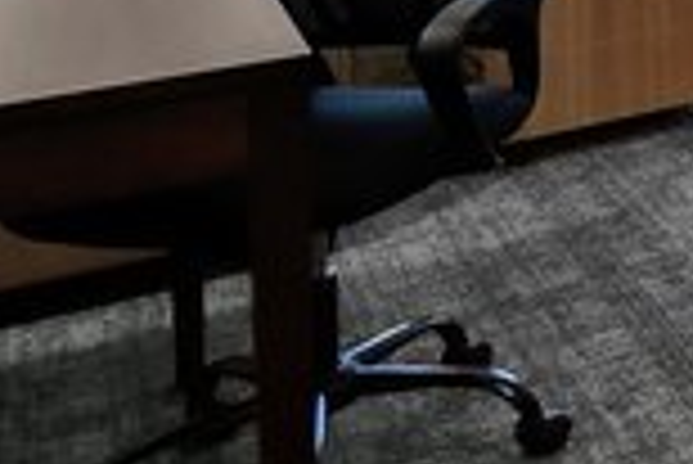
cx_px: 1436
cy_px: -381
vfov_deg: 15.1
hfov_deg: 17.4
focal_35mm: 78
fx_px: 1503
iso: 250
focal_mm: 10
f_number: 7.1
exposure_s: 1/8
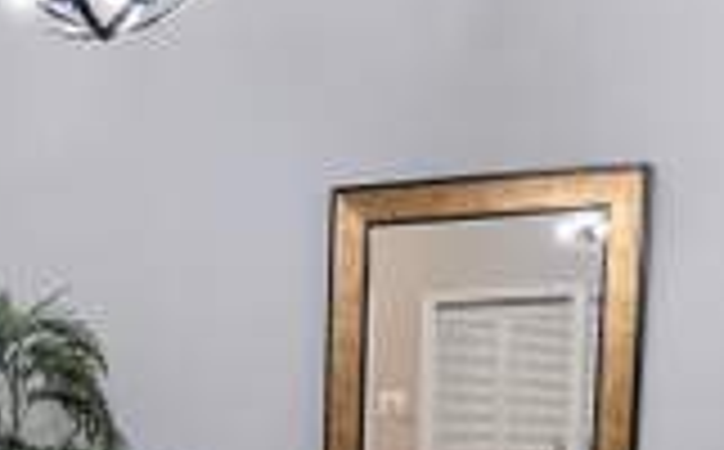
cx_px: 144
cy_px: 608
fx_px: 1497
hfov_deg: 26.7
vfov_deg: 16.1
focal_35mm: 76
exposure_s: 1/120
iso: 320
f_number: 1.78
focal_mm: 6.76
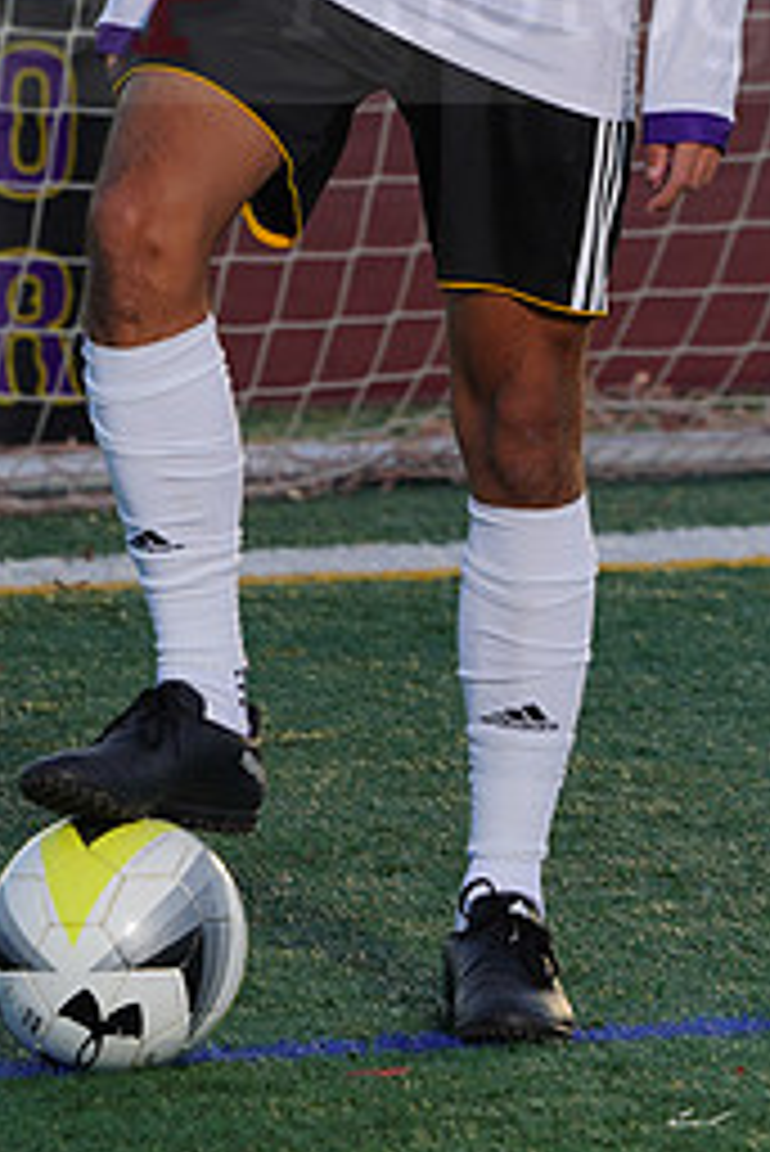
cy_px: -40
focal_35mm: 645
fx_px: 20664
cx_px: 606
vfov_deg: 3.2
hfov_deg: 2.1
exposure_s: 1/200
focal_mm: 285
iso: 100
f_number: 8
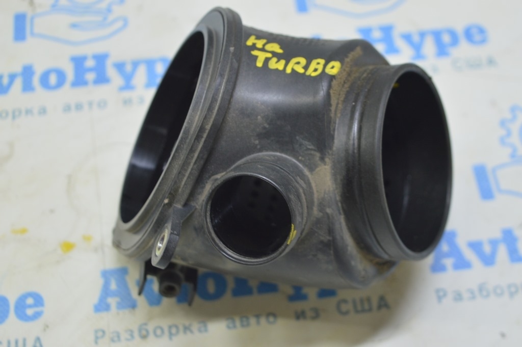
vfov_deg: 20.1
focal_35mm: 68
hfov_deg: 29.9
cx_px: 261
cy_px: 174
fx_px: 978
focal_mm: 45
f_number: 5.6
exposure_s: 1/20
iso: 400
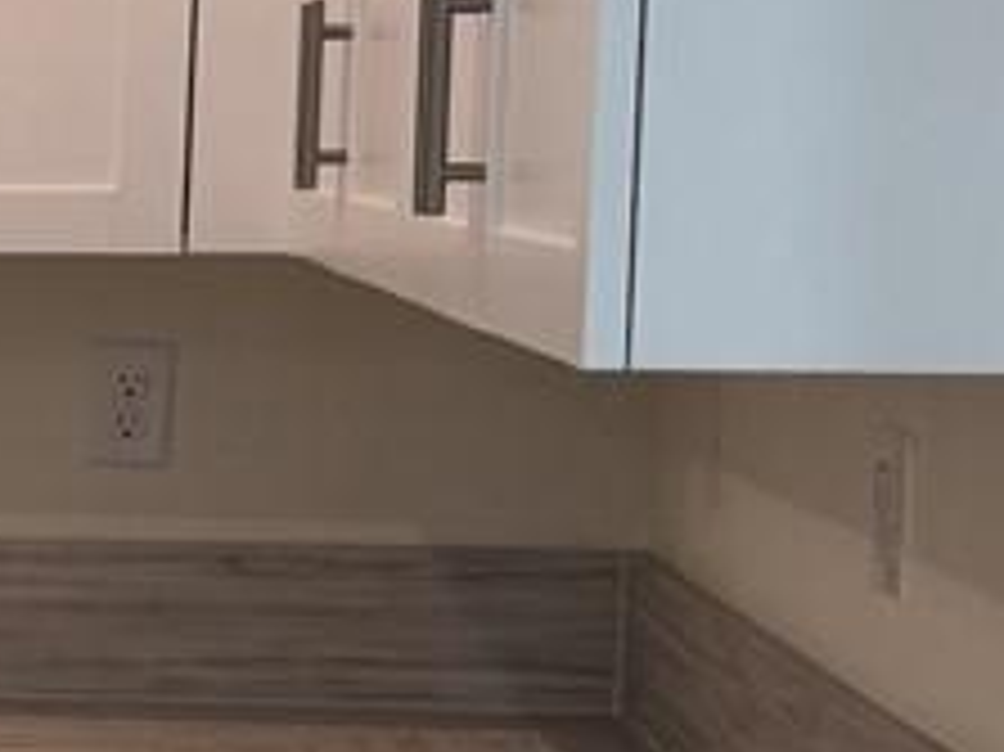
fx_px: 4986
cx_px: -1441
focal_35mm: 172
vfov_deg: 8.6
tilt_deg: -6.6
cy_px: 653
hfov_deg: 10.0
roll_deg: -0.1
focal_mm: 6.76
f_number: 1.78
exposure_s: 1/120
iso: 100
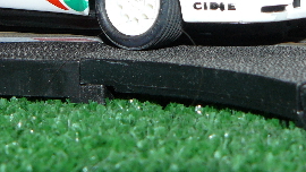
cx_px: 134
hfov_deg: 22.9
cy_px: -23
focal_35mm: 93
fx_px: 755
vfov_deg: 12.8
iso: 100
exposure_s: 1/30
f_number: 4
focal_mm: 6
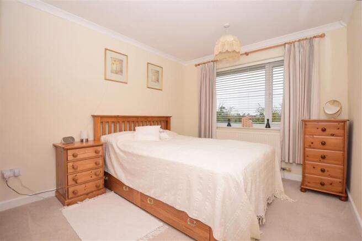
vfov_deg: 77.3
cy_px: 120
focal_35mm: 15
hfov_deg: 100.4
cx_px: 181
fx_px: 151
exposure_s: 1/100
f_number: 5.6
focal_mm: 10
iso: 400
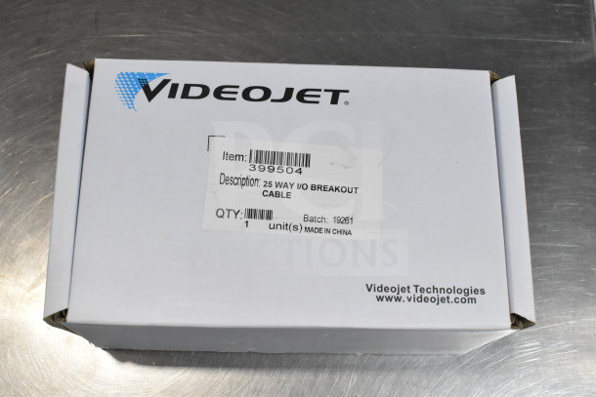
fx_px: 695
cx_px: 298
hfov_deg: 46.4
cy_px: 198
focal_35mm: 42
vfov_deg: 31.9
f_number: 11
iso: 6400
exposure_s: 1/500
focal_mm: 28
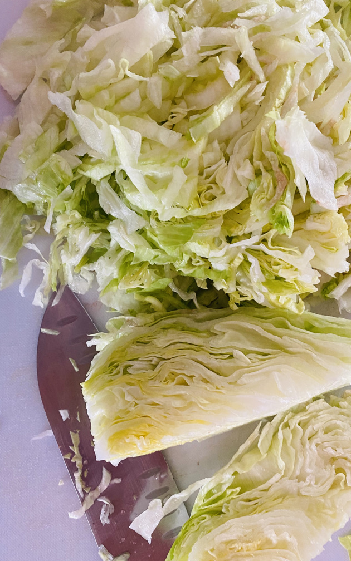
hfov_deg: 44.5
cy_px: 277
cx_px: 182
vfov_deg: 66.5
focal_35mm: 28
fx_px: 429
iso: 500
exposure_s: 1/53
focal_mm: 4.25
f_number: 1.8
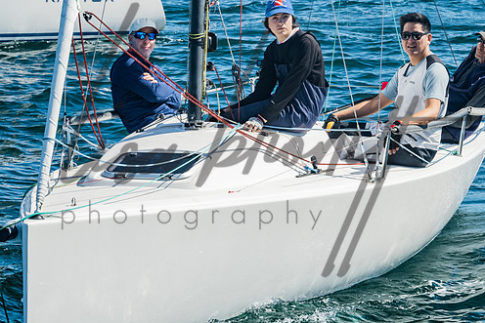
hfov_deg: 11.2
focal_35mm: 183
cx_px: 355
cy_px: 39
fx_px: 2466
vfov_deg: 7.5
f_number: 10
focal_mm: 93
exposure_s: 1/250
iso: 400
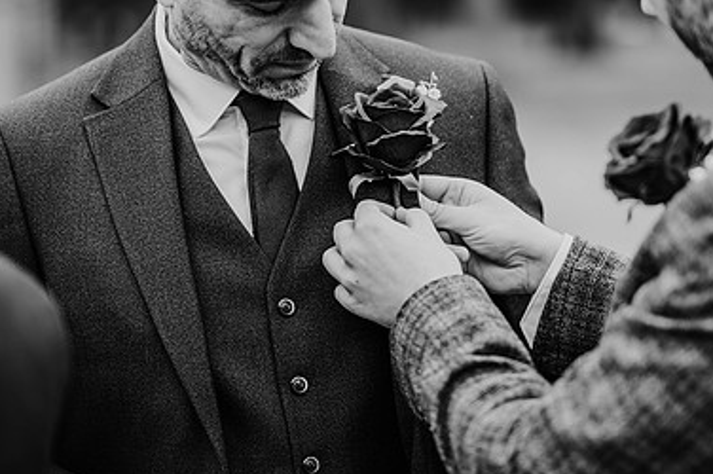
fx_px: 2592
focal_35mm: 131
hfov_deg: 15.7
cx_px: 394
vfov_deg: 10.4
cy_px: 152
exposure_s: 1/250
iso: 100
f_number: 1.8
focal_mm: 85
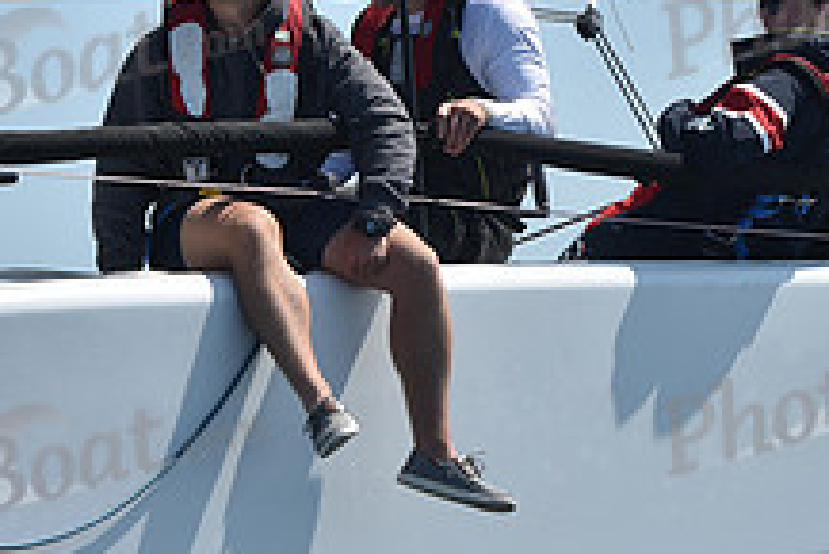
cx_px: 466
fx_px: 8019
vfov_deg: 4.0
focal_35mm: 348
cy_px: 231
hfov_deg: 5.9
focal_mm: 130
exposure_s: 1/1000
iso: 250
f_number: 9
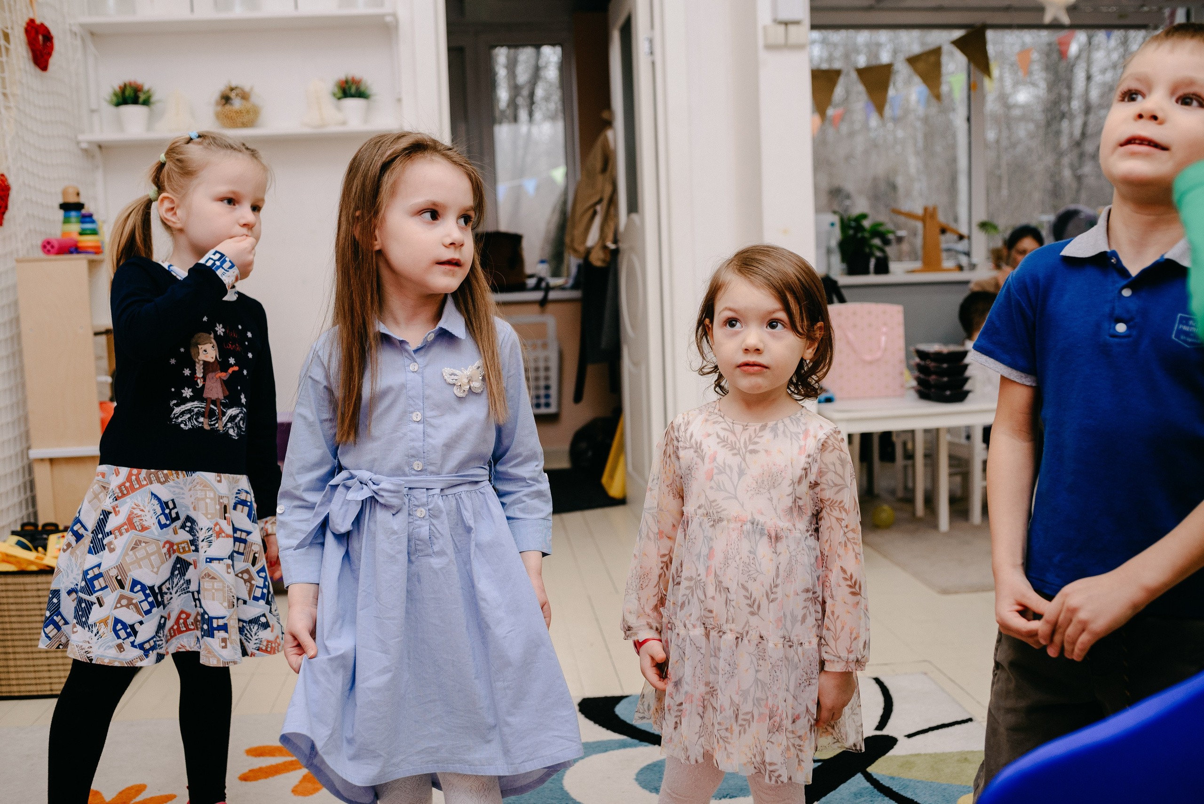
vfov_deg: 37.9
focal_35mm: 35
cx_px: 602
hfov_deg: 54.4
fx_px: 1171
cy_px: 402
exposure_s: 1/160
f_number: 3.2
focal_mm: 35
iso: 400
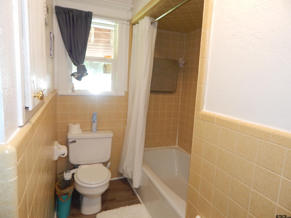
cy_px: 109
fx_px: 185
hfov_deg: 76.4
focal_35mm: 22
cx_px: 146
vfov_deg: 61.1
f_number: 3
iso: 180
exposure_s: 1/30
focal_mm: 4
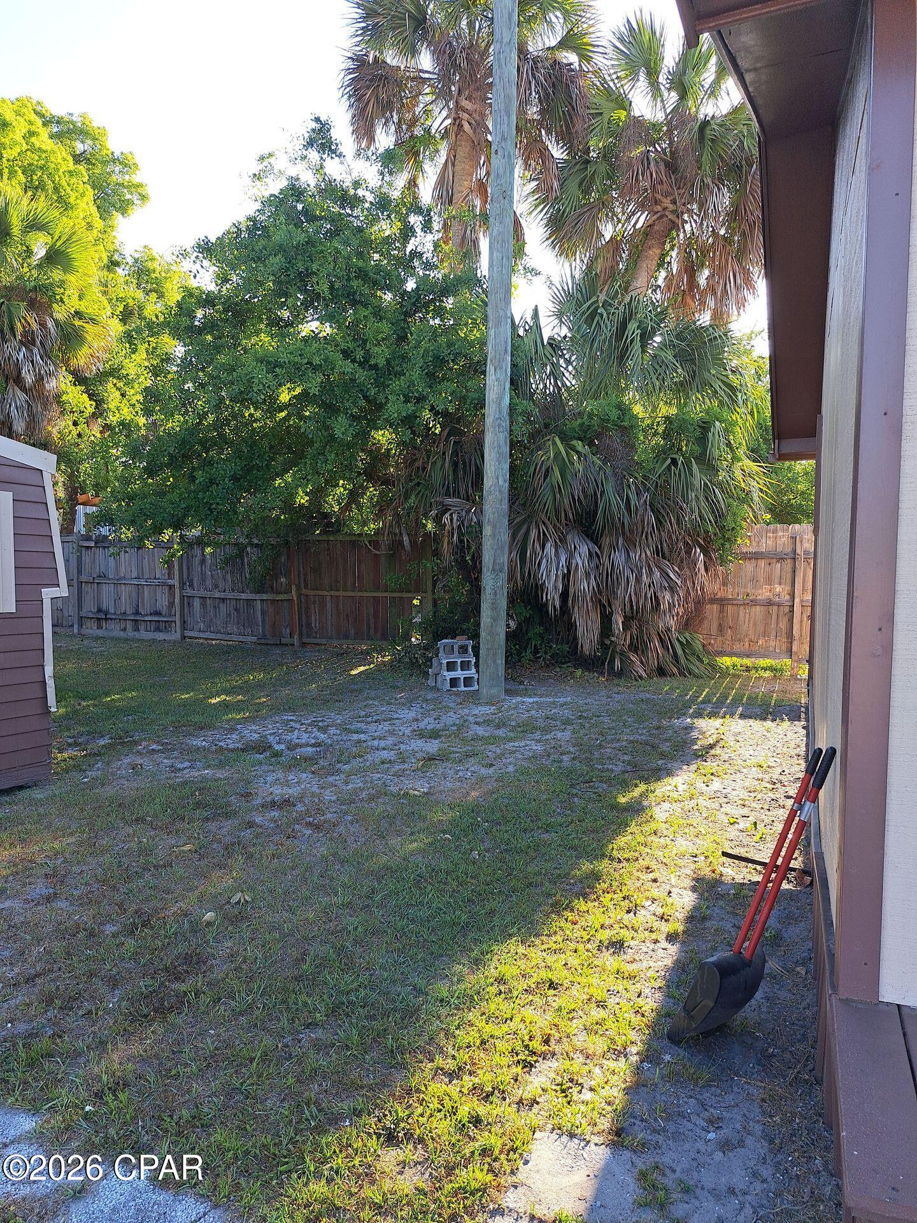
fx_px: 848
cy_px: 612
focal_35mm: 24
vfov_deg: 71.6
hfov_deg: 56.8
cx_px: 458
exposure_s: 1/189
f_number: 1.8
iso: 50
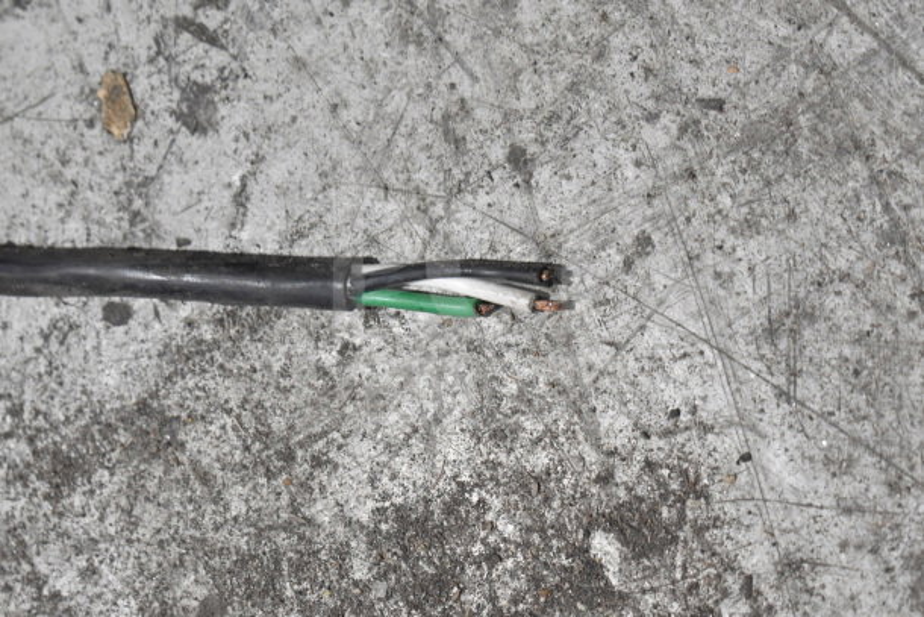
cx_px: 462
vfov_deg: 16.6
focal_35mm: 82
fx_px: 2118
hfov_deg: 24.6
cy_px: 308
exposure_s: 1/100
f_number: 5.6
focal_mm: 55
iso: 2000
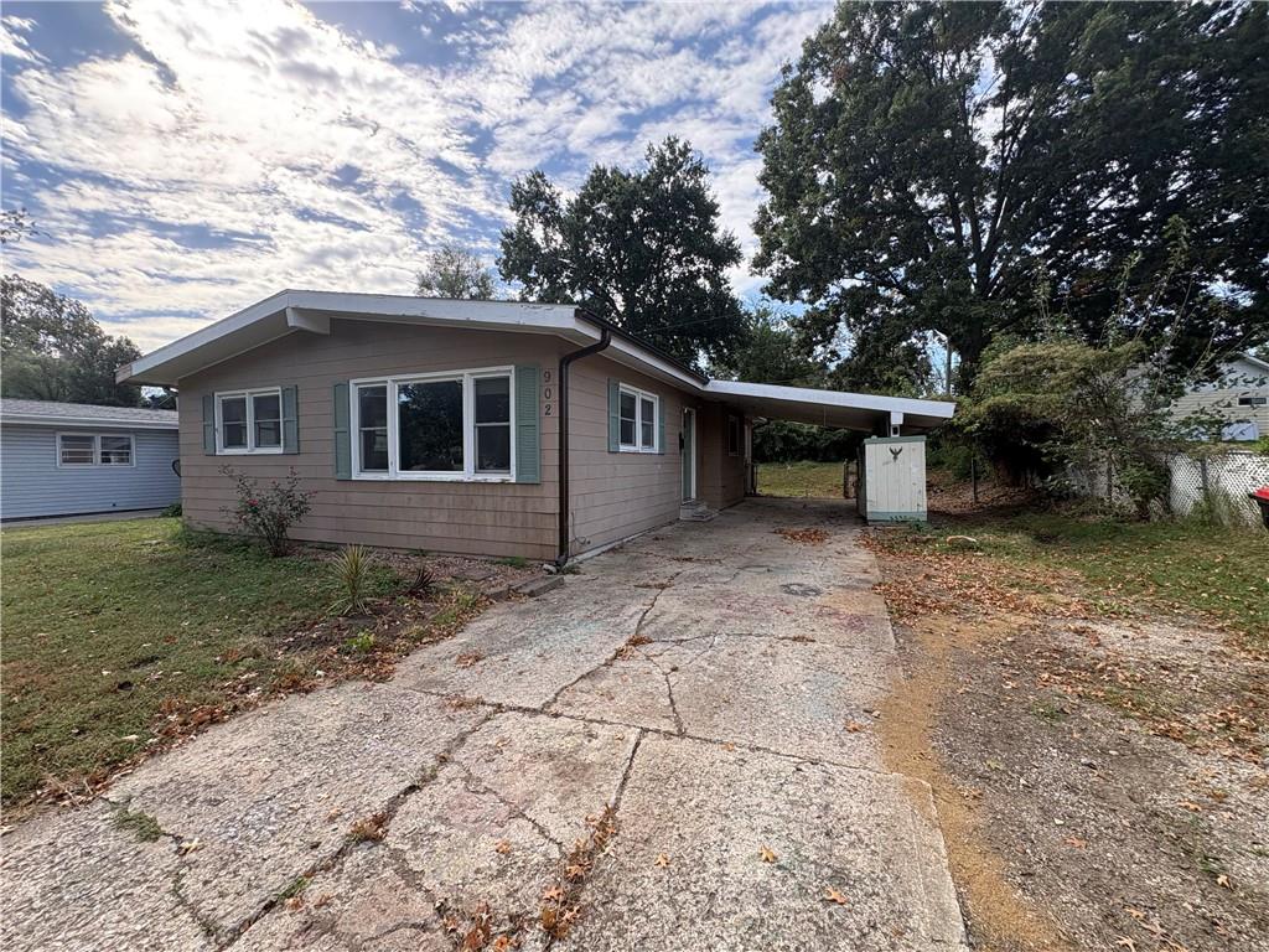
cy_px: 476
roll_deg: +0.0
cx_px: 634
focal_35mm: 14
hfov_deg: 102.1
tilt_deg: -0.8
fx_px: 513
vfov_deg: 85.7
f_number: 2.2
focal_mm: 2.22
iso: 64
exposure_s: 1/569
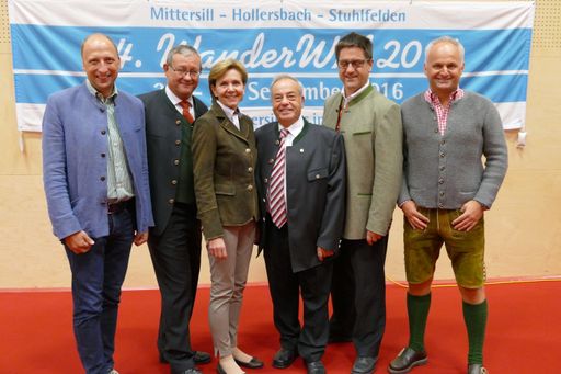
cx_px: 280
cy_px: 187
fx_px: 561
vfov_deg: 36.8
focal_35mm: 36
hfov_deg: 53.1
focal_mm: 13.16
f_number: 3.1
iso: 1600
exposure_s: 1/60
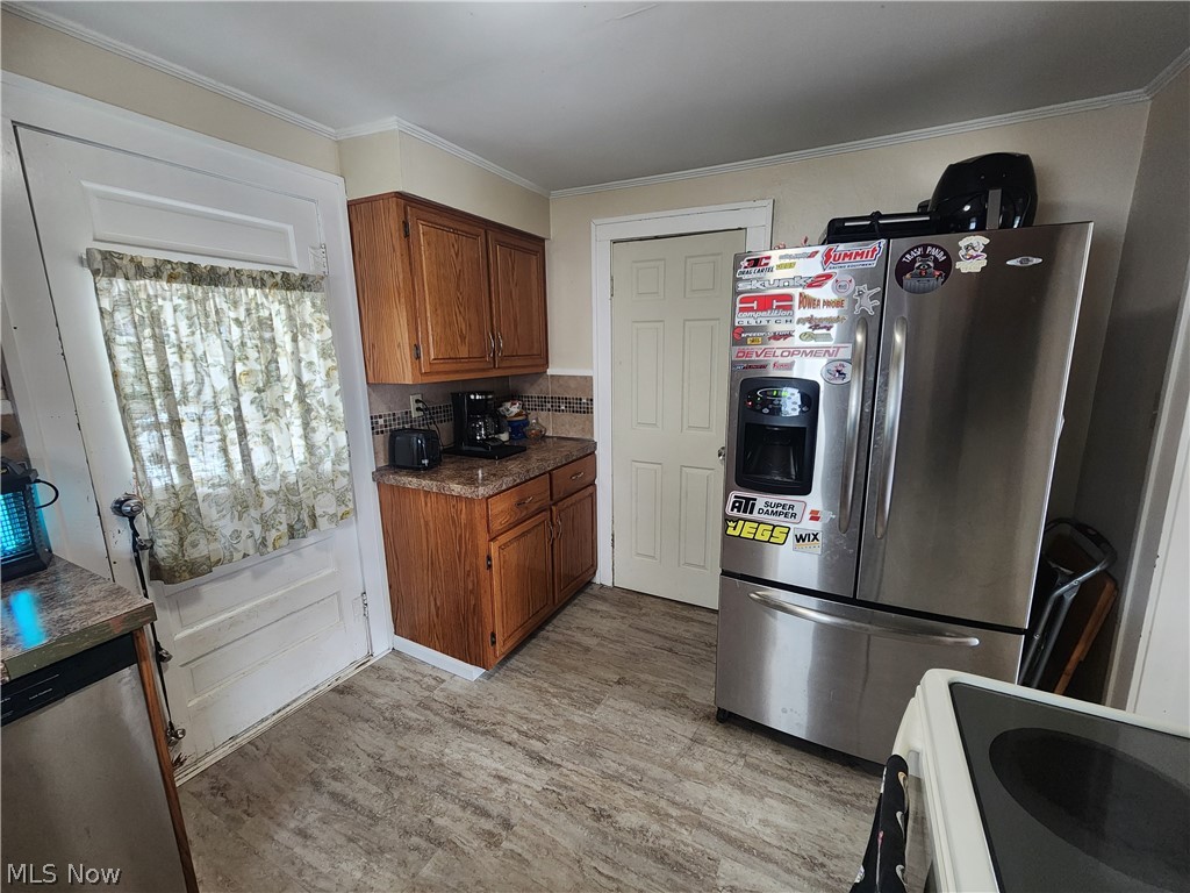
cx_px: 595
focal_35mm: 13
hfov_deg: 106.2
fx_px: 447
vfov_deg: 89.9
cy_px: 446
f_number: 2.2
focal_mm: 2.2
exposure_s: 1/60
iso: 320
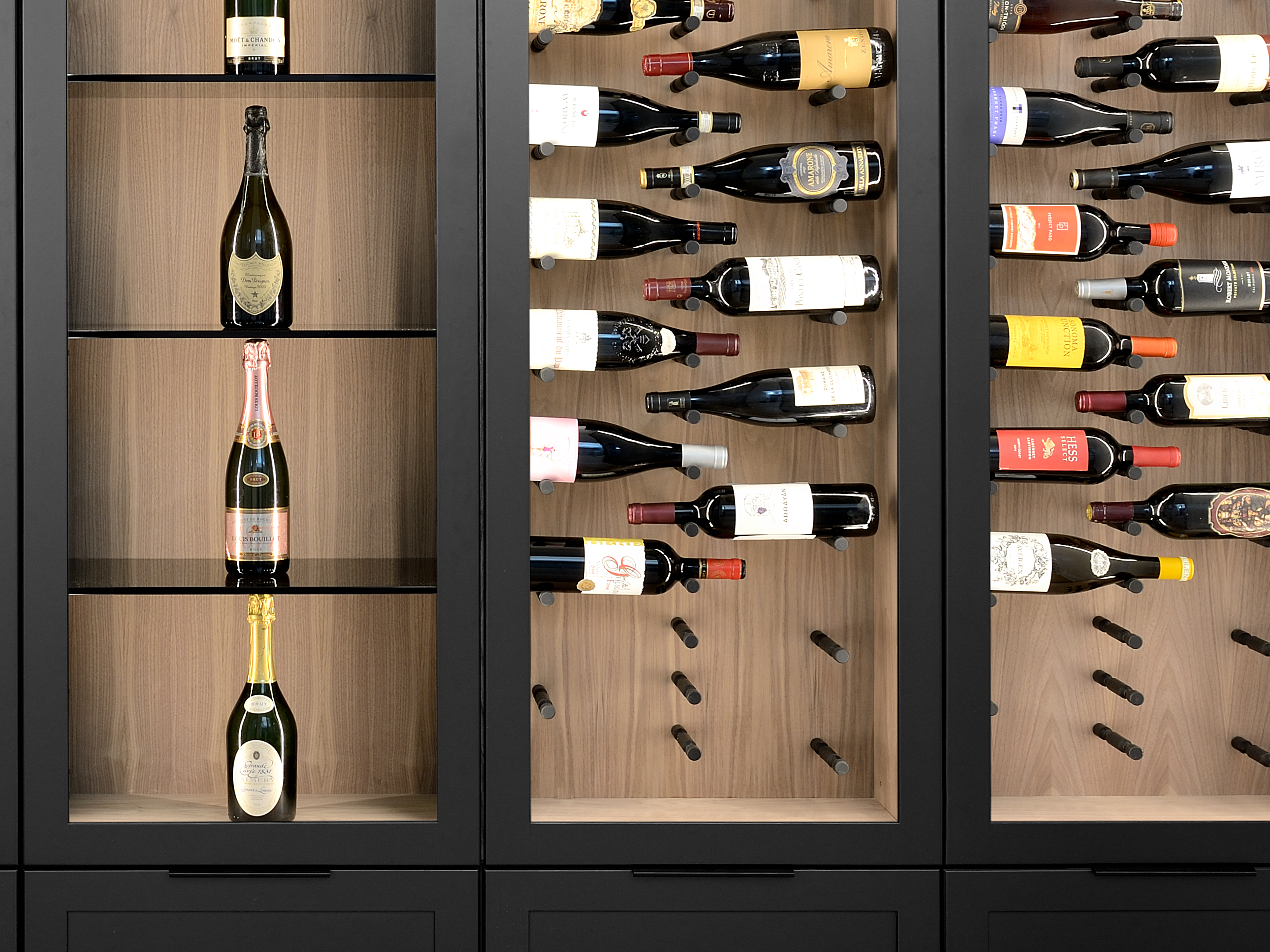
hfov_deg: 27.0
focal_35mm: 71
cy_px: 318
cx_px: 308
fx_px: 2605
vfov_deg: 20.7
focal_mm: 29
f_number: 11
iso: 100
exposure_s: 1/1.6
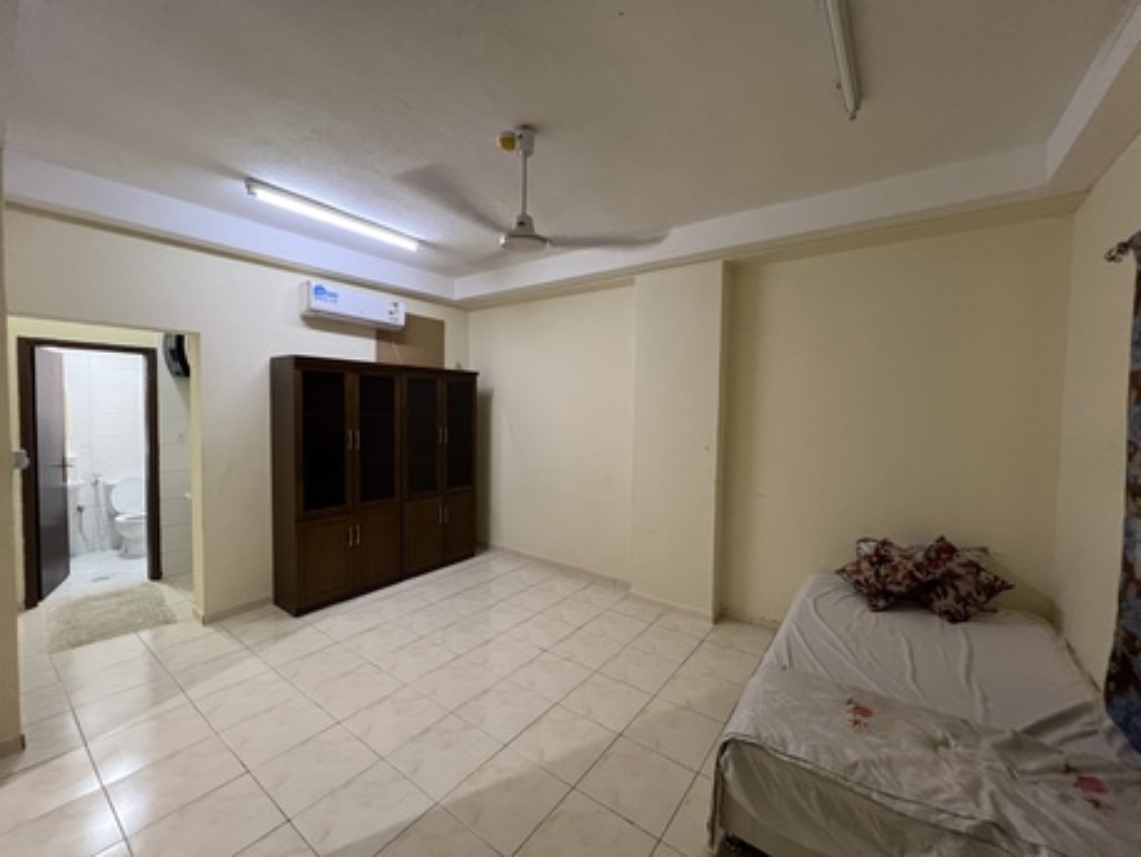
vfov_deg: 89.9
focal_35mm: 13
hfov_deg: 106.2
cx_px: 570
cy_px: 428
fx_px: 429
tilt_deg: -1.6
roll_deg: +0.1
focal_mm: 1.57
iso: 400
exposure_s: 1/60
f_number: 1.8
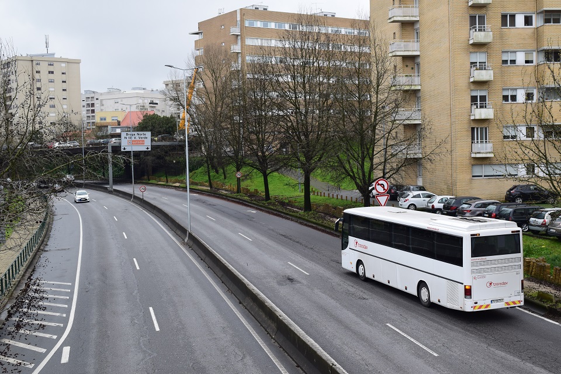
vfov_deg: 26.5
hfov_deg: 38.9
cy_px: 187
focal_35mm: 51
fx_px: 795
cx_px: 280
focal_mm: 34
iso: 400
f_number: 10
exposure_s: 1/250
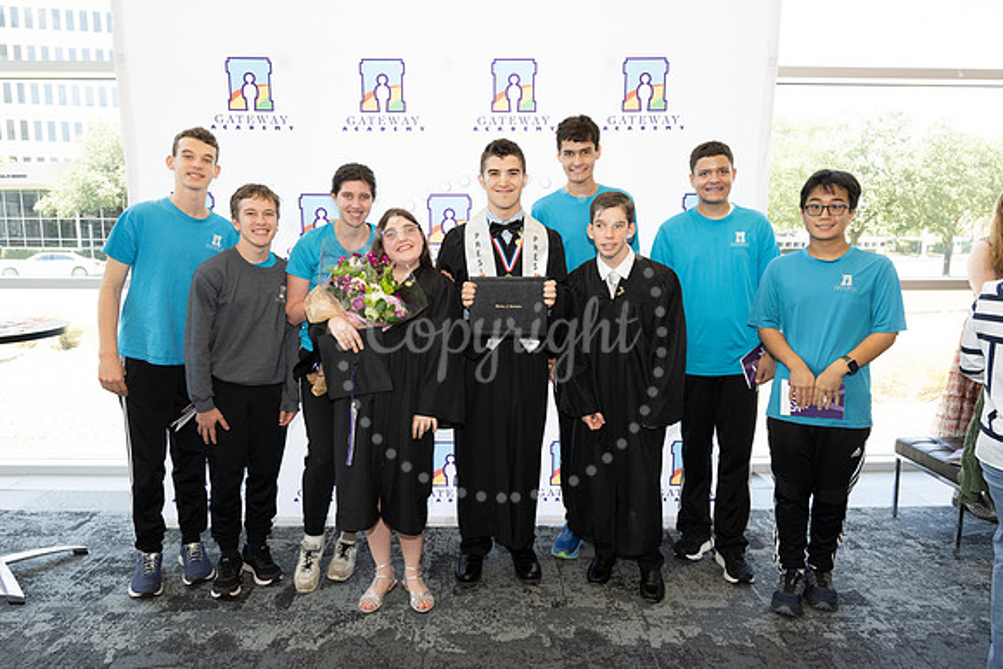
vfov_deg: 53.2
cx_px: 502
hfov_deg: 73.7
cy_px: 334
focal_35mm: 24
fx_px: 669
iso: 800
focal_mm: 24
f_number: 5.6
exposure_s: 1/200
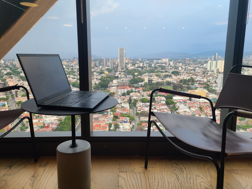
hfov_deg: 63.4
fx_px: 204
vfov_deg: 49.7
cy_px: 95
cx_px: 132
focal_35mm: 28
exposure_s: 1/177
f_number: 1.8
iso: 40
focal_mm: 5.4
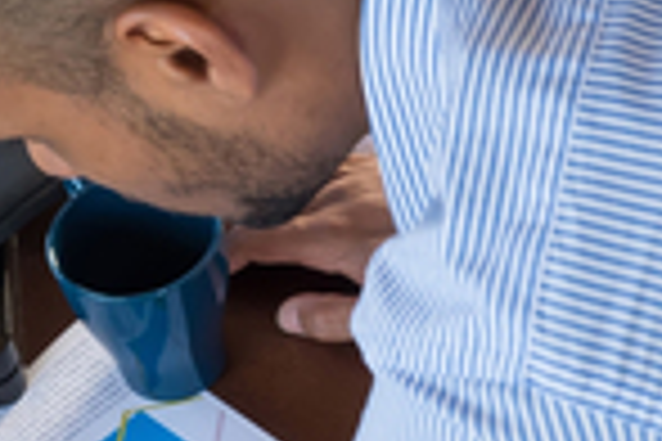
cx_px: -901
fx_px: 4818
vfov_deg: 5.2
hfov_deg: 7.4
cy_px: 544
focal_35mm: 262
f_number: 5
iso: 500
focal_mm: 48
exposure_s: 1/160
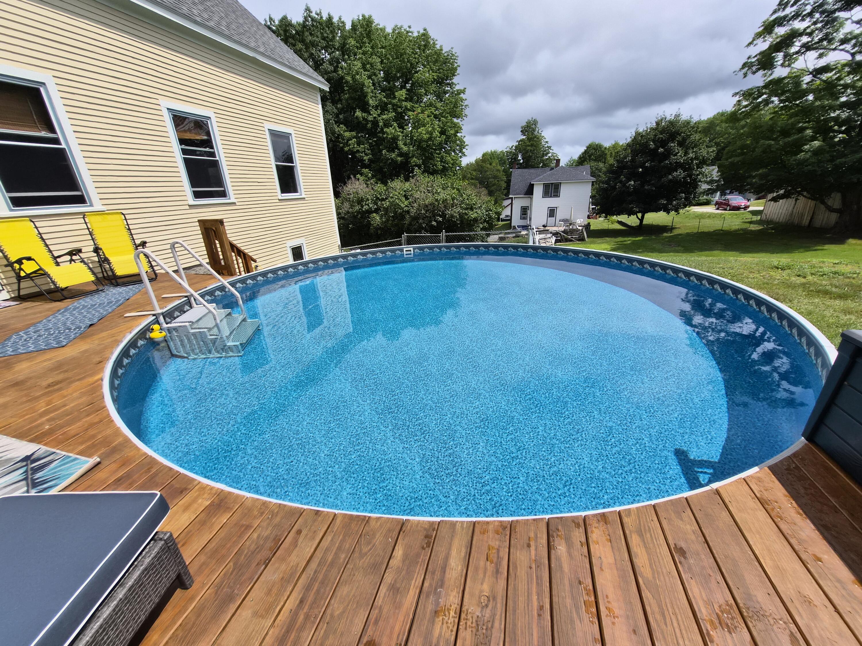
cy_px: 323
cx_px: 431
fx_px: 324
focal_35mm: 13
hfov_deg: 106.2
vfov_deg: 89.9
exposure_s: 1/1992
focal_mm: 1.7
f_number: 2.2
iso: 25
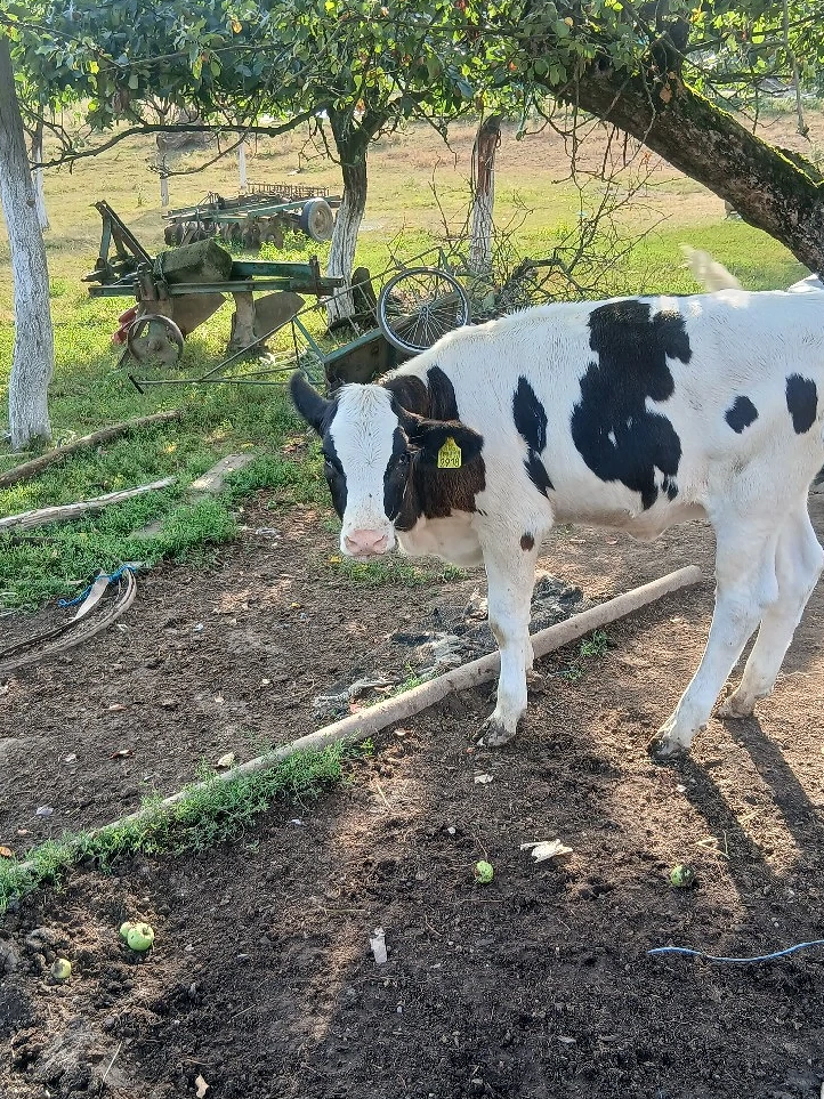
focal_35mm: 36
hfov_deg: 39.6
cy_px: 567
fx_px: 1143
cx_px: 433
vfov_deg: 51.4
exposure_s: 1/101
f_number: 1.8
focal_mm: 3.98
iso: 25
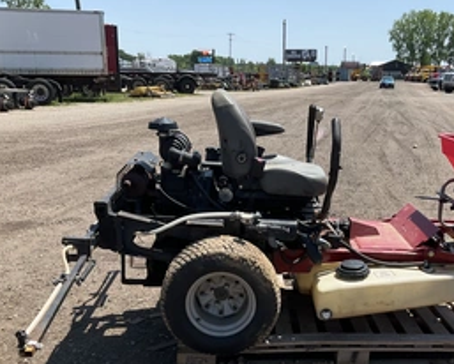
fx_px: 592
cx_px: 300
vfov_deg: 33.6
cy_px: 263
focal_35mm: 44
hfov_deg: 41.5
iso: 25
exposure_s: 1/1279
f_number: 1.8
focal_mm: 3
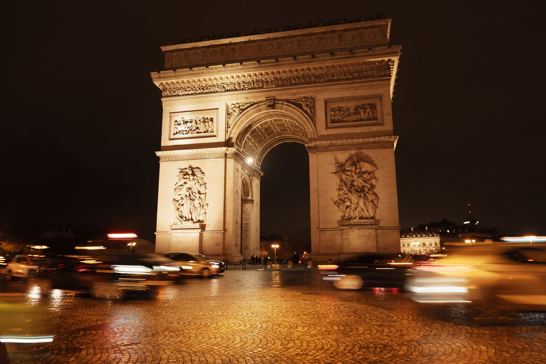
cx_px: 273
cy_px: 182
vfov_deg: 49.6
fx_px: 394
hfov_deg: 69.4
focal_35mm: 26
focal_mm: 17
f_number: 5
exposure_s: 1/5
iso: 640
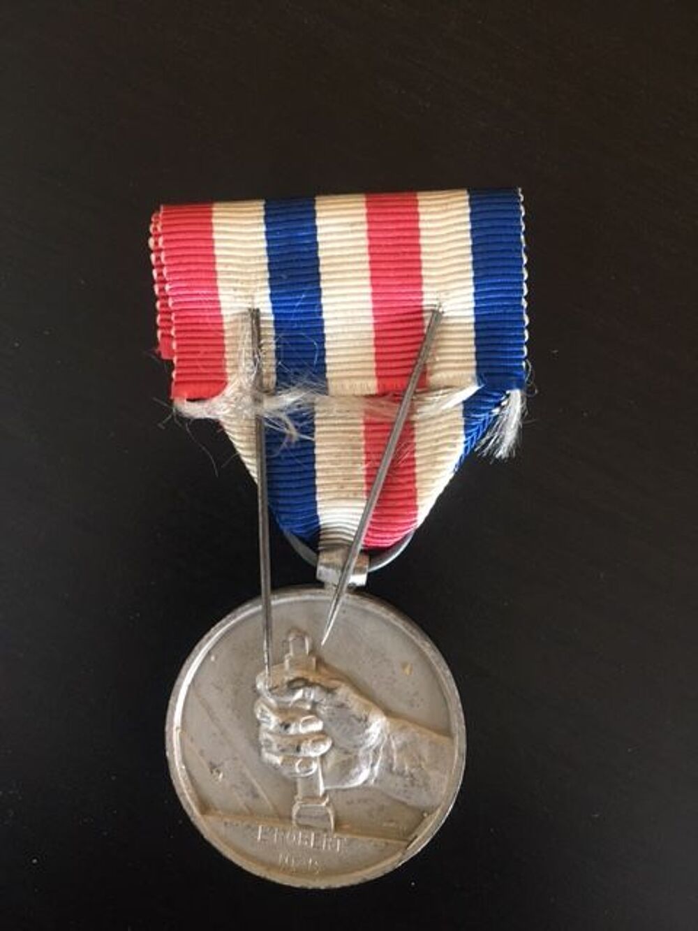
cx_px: 349
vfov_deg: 61.7
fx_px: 780
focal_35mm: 29
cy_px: 466
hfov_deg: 48.2
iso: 200
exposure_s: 1/33
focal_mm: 4.15
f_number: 2.2
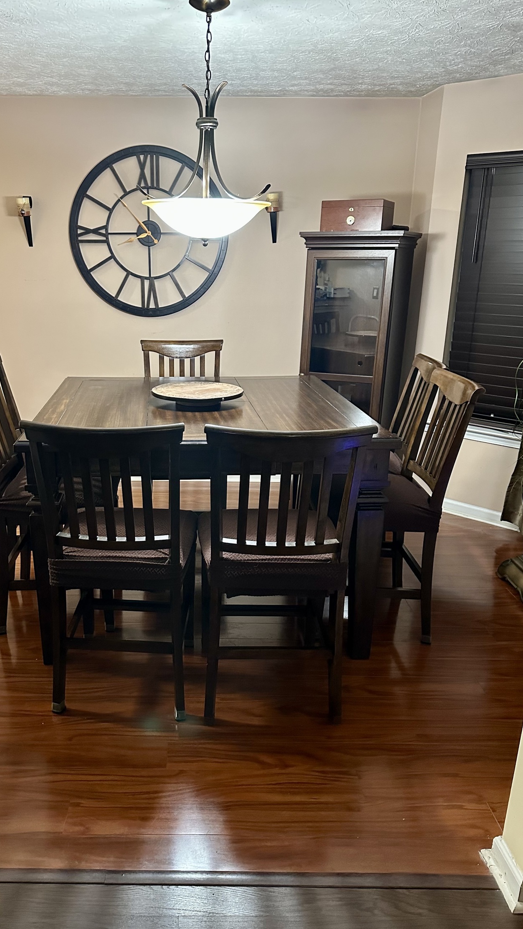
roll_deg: -1.0
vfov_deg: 69.9
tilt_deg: -16.4
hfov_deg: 42.5
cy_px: 473
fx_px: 666
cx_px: 188
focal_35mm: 27
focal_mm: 6.86
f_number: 1.78
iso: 640
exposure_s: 1/40
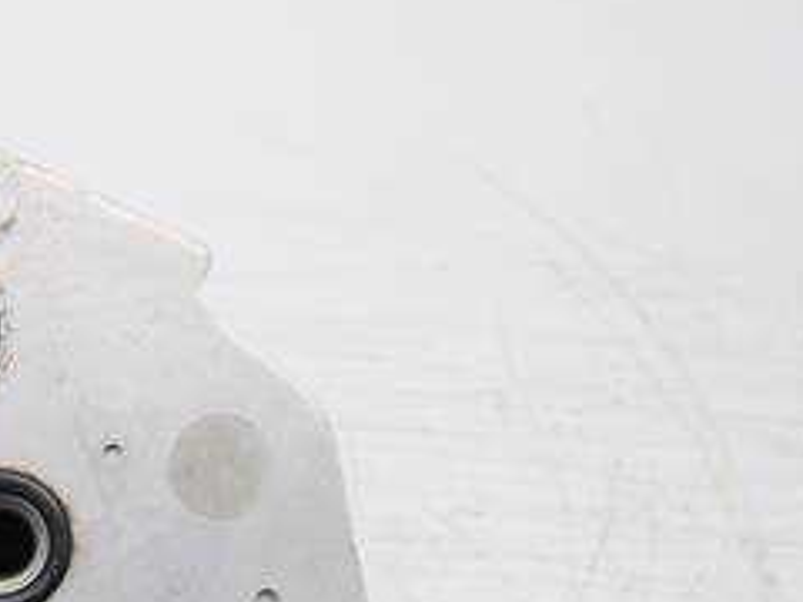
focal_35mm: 60
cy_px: 525
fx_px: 1392
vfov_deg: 23.8
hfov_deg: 30.2
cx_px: 20
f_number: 4.5
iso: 200
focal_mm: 15
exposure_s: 1/125
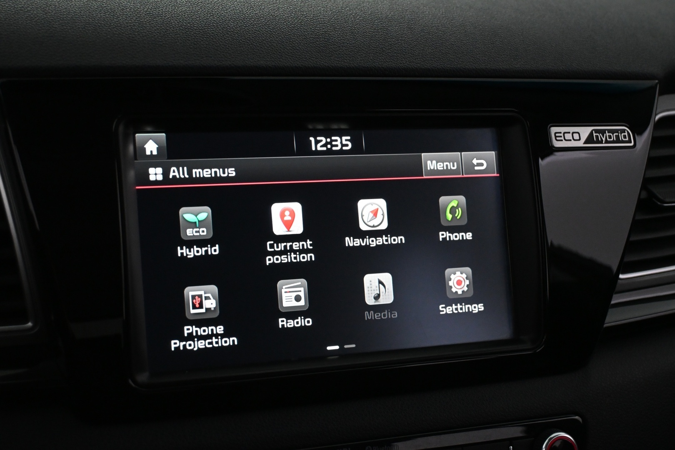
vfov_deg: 22.6
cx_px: 338
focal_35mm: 60
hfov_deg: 33.4
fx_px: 1125
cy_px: 225
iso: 3200
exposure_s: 1/80
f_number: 5.6
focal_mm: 40
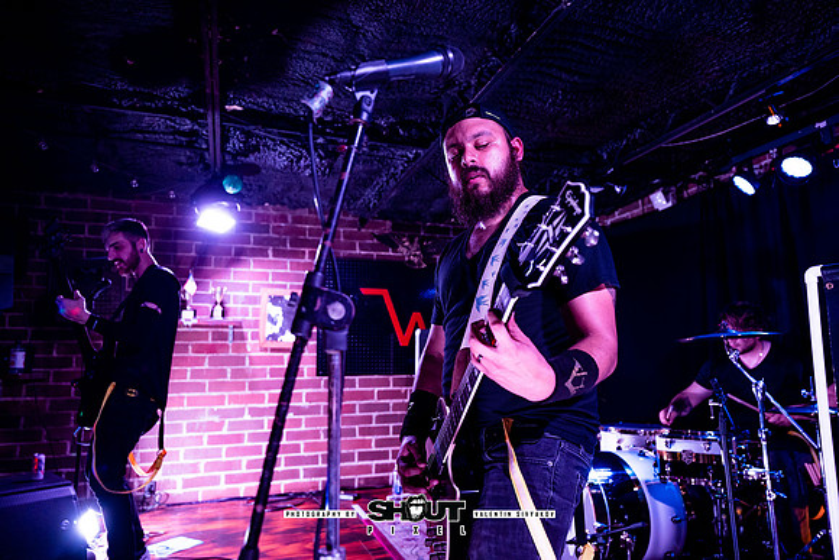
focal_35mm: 24
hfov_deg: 73.7
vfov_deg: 53.2
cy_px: 280
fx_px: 559
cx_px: 420
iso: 1250
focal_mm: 24
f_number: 2.8
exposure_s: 1/200
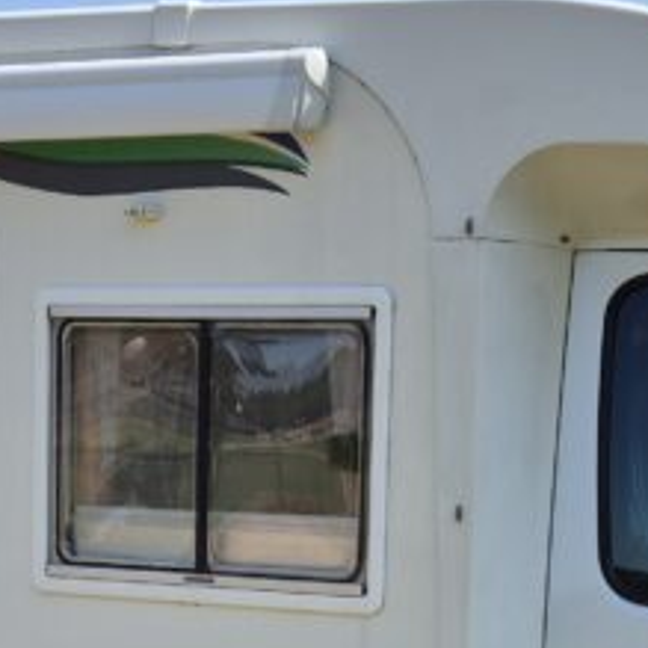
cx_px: 314
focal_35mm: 95
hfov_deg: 18.3
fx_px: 2012
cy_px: 654
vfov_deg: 17.8
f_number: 1.8
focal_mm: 5.4
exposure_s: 1/1464
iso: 25
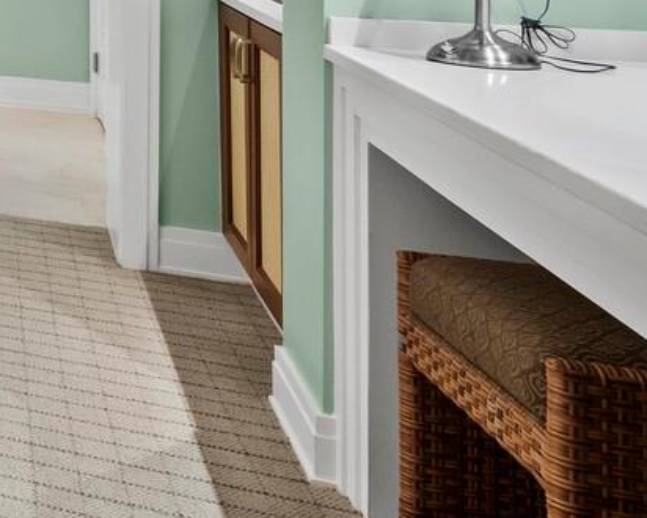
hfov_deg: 20.4
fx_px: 1015
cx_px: -595
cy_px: -132
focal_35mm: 53
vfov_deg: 25.2
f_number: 9
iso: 400
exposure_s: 1
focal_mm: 7
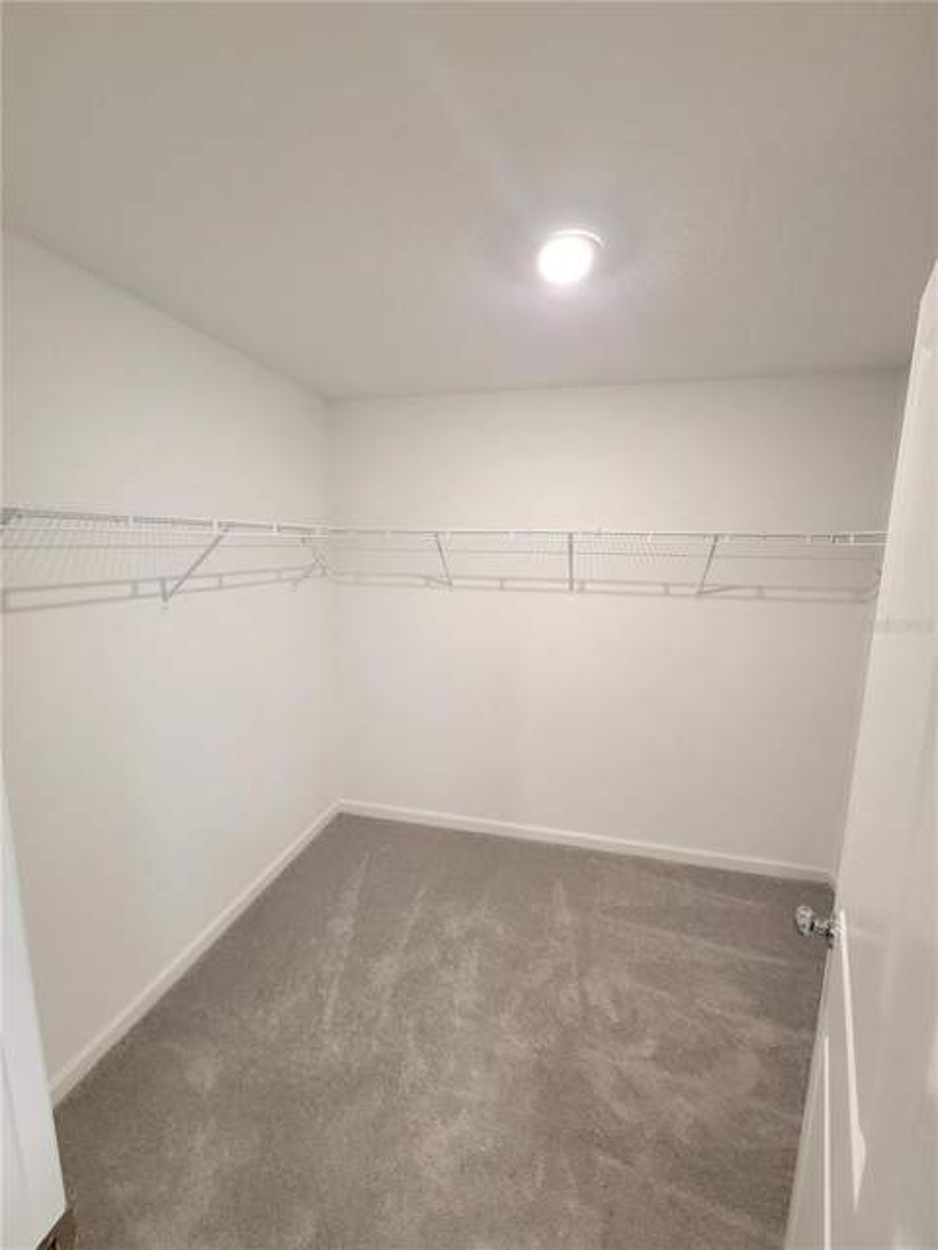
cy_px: 625
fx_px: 470
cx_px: 469
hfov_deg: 89.9
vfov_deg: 106.2
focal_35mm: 13
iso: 320
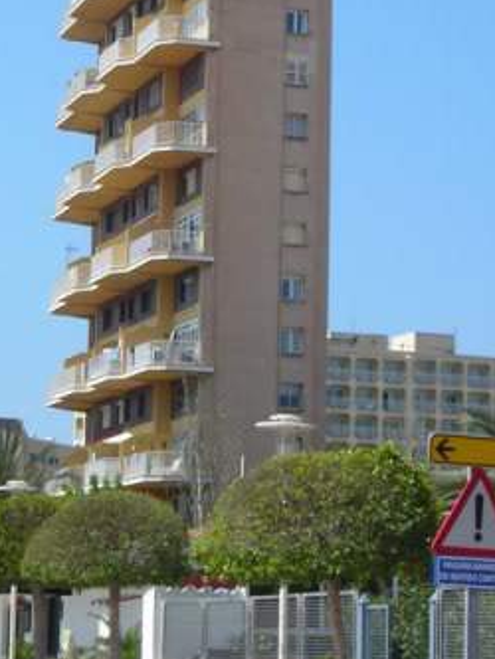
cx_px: 214
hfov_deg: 11.9
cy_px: 121
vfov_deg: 15.6
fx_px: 2382
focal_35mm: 125
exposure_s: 1/145
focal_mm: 10.8
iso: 50
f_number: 7.7
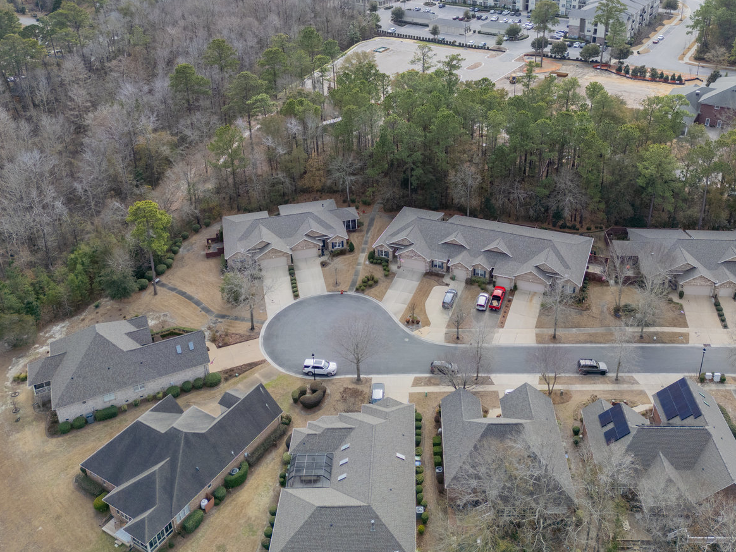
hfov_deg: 55.1
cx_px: 422
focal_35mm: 33
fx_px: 702
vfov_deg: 42.3
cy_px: 178
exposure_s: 1/1500
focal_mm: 6.72
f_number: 1.7
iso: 200
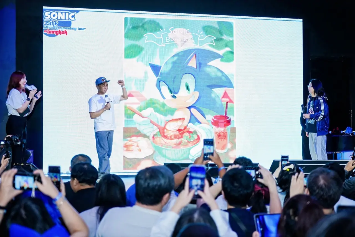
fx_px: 611
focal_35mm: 62
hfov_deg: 32.4
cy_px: 118
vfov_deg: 21.9
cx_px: 178
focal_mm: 62
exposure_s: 1/250
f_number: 4
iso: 1000
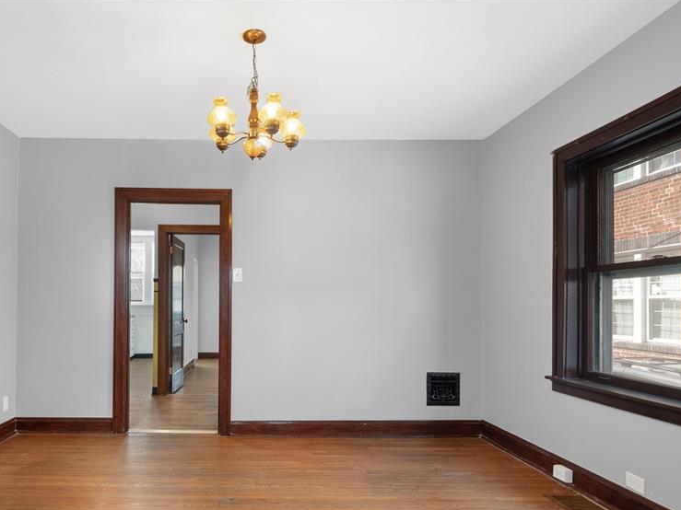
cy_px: 311
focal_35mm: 24
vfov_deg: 56.3
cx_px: 264
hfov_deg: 70.7
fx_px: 472
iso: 400
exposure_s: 1/5
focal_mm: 9
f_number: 8
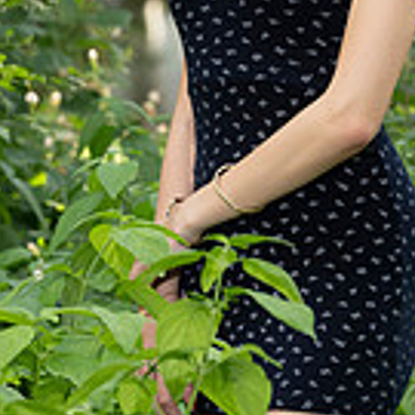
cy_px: 31
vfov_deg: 3.1
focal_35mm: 567
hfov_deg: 3.1
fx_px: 7691
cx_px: 304
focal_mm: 200
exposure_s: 1/200
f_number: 8
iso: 1000
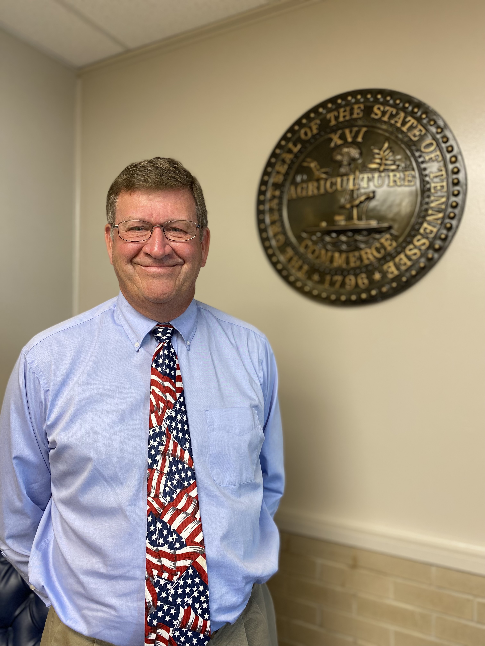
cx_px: 242
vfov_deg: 67.3
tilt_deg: +1.8
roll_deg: -0.7
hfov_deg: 53.1
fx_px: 486
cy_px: 323
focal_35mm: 26
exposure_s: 1/72
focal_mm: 4.25
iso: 125
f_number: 1.8
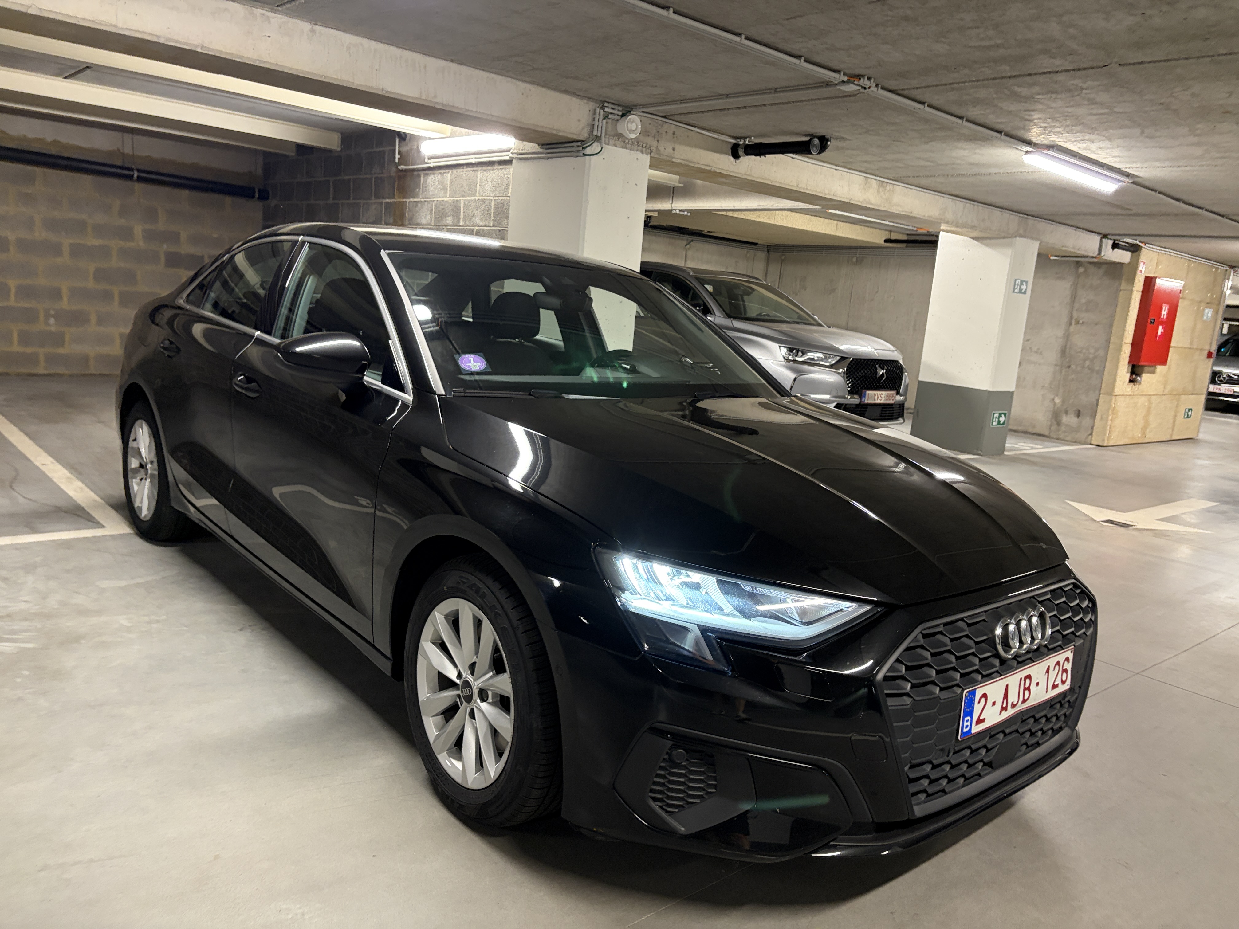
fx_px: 931
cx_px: 620
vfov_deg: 53.1
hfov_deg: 67.3
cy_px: 464
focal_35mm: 26
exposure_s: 1/51
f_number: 1.6
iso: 320
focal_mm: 5.96
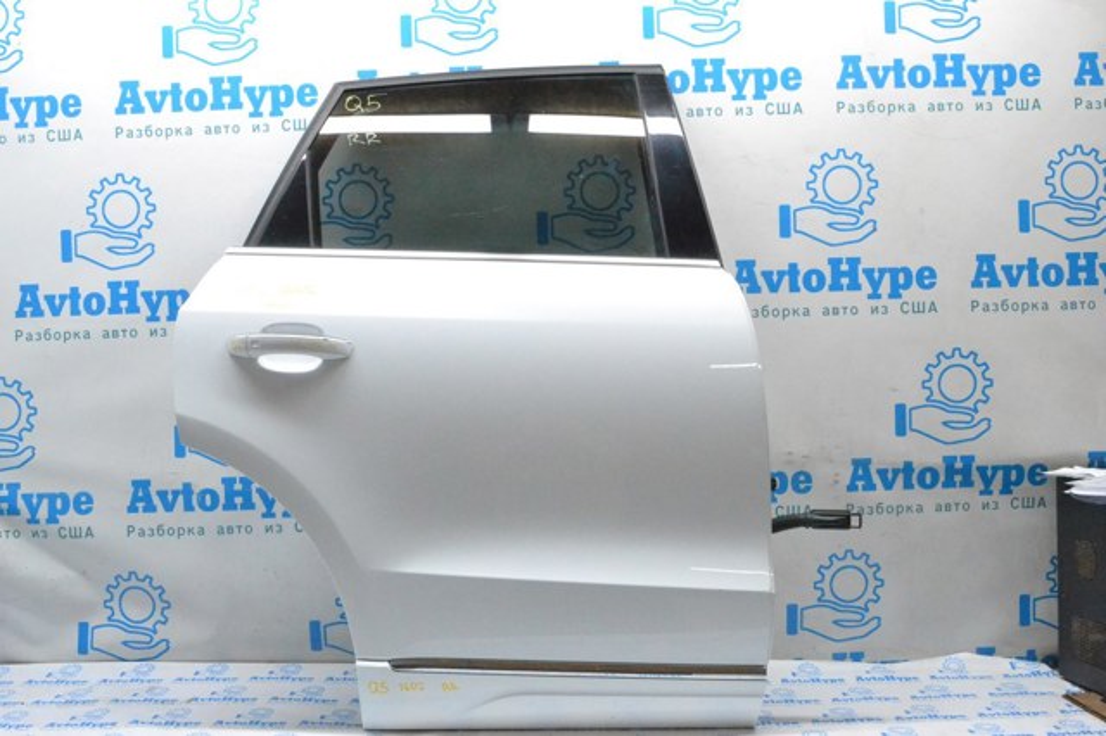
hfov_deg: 53.2
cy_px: 368
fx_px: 1105
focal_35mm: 36
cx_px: 553
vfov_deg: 36.8
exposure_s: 1/125
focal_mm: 24
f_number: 11
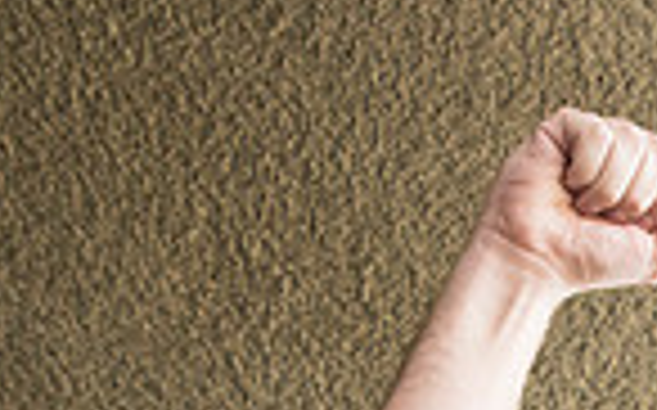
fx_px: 1735
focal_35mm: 97
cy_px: 755
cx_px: 806
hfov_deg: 20.0
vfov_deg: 12.3
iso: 2500
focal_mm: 24
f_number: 5
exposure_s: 1/320
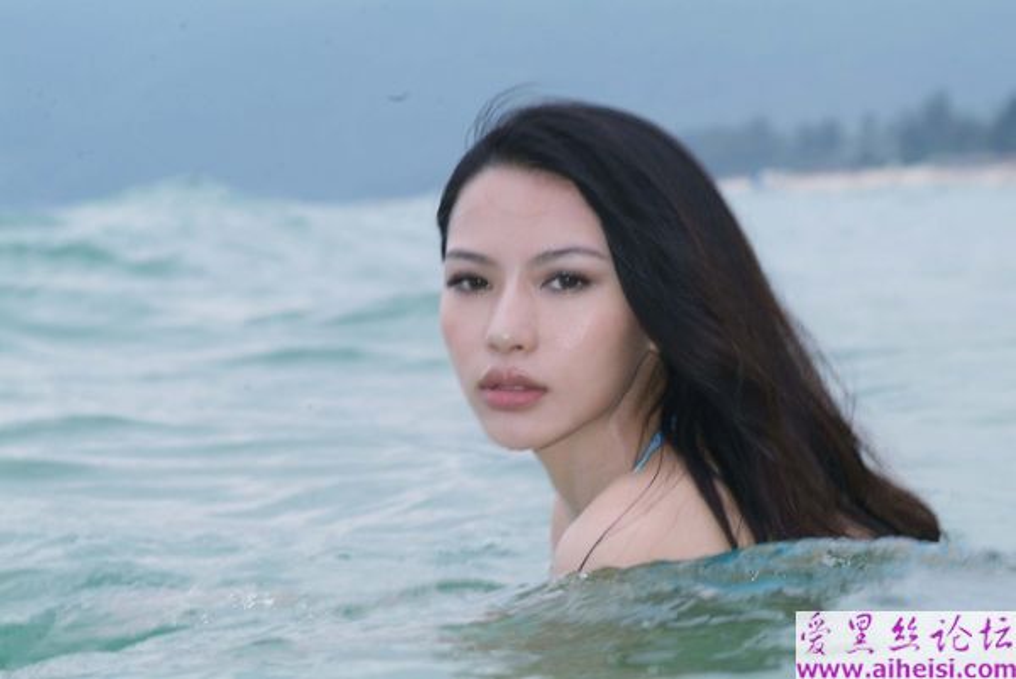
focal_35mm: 128
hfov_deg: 16.0
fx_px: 3615
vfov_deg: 10.7
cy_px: 340
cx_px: 508
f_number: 8
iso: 100
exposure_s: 1/125
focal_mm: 85
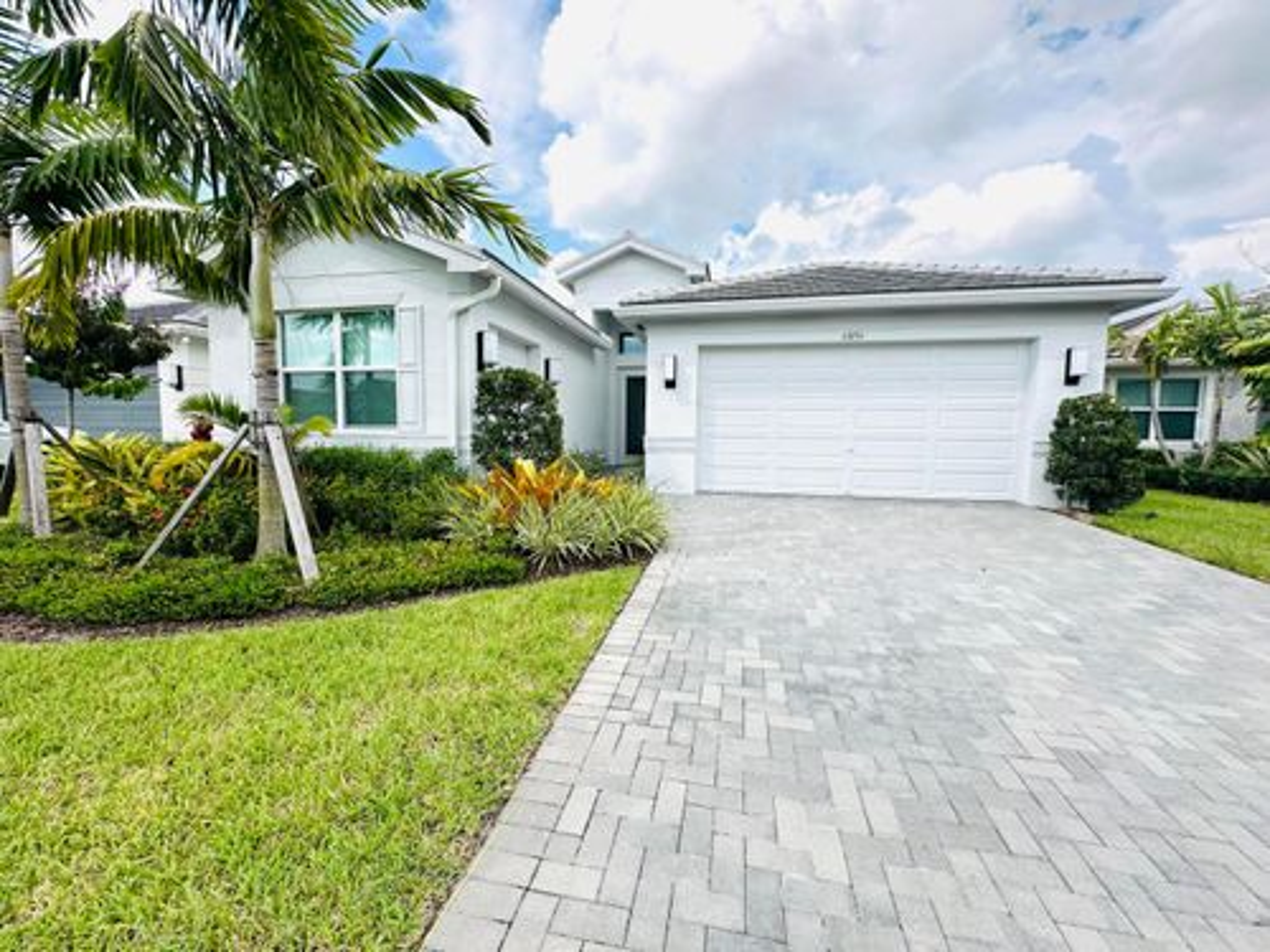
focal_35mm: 14
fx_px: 514
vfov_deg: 85.7
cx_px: 635
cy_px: 476
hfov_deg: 102.1
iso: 50
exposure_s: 1/1887
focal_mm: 2.22
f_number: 2.2
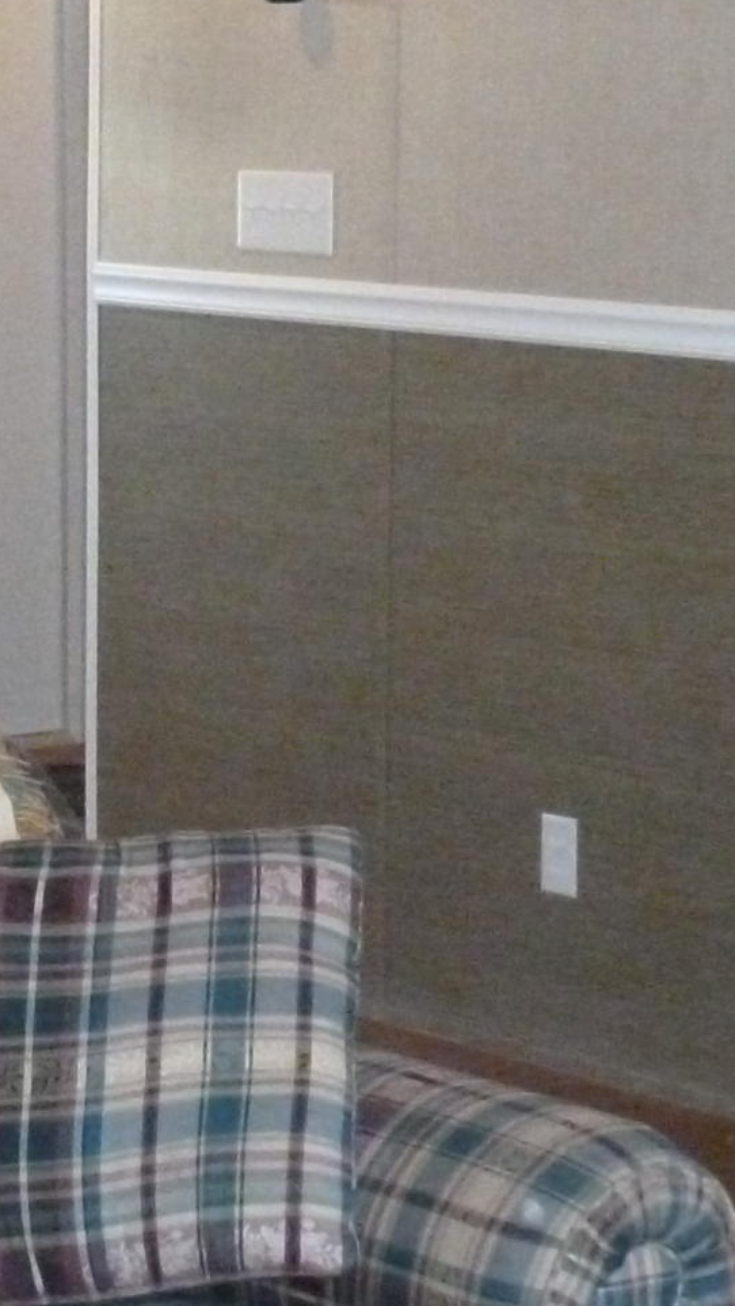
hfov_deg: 9.2
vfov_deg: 16.6
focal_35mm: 129
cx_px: -327
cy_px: 694
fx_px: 4468
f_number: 3.8
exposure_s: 1/60
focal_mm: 6.8
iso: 1000
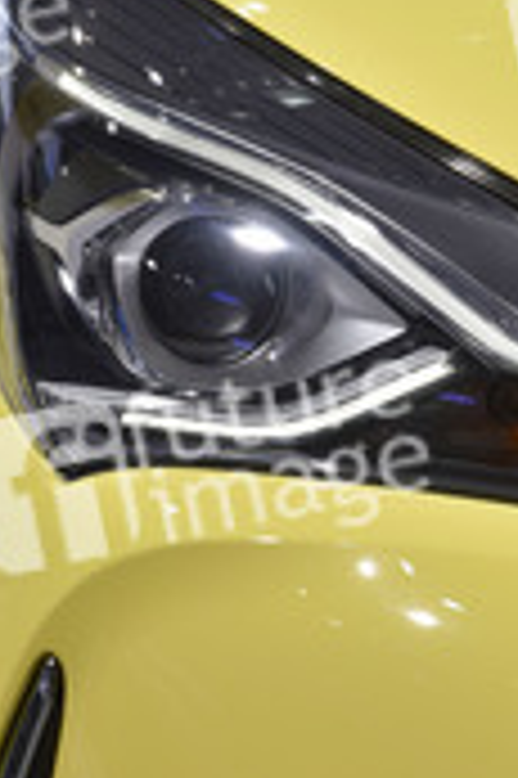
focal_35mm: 213
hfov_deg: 6.4
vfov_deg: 9.6
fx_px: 4606
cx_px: 329
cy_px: 693
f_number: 8
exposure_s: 1/250
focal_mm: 92
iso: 200
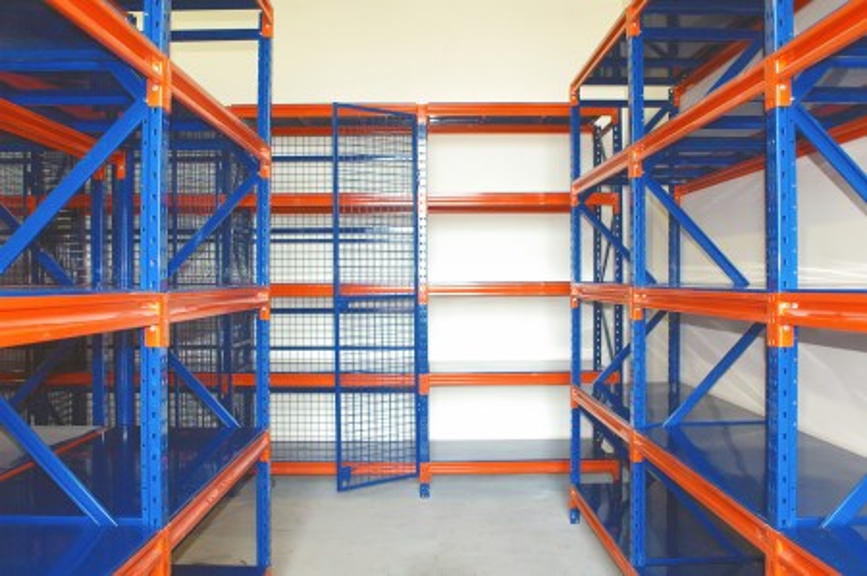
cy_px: 288
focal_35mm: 30
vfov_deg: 43.5
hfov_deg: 62.0
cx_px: 434
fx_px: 722
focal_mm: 20
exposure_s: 1/100
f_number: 5
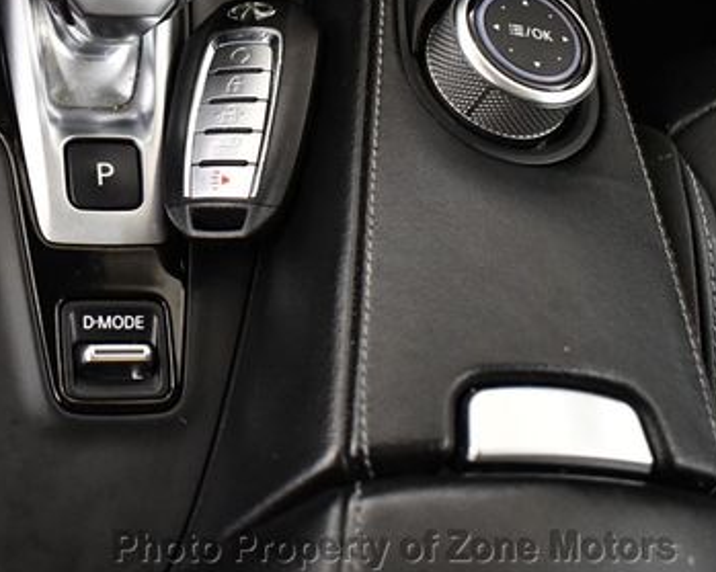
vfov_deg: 24.3
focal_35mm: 62
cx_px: 88
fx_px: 1313
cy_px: 148
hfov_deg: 29.4
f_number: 3.5
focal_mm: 18
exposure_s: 1/100
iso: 3200
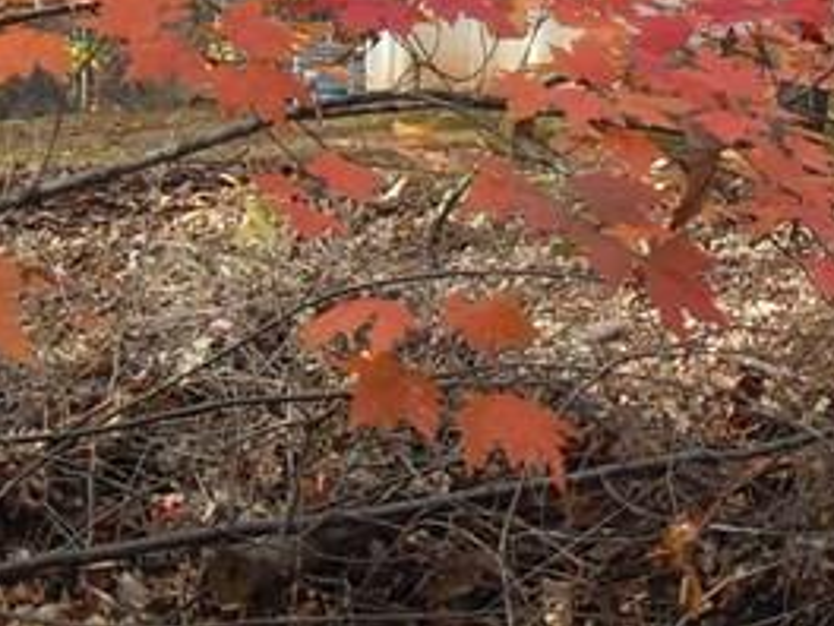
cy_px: -180
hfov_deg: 14.0
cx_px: 1257
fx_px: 3180
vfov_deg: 11.0
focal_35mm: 132
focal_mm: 6.3
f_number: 7
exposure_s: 1/90
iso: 80
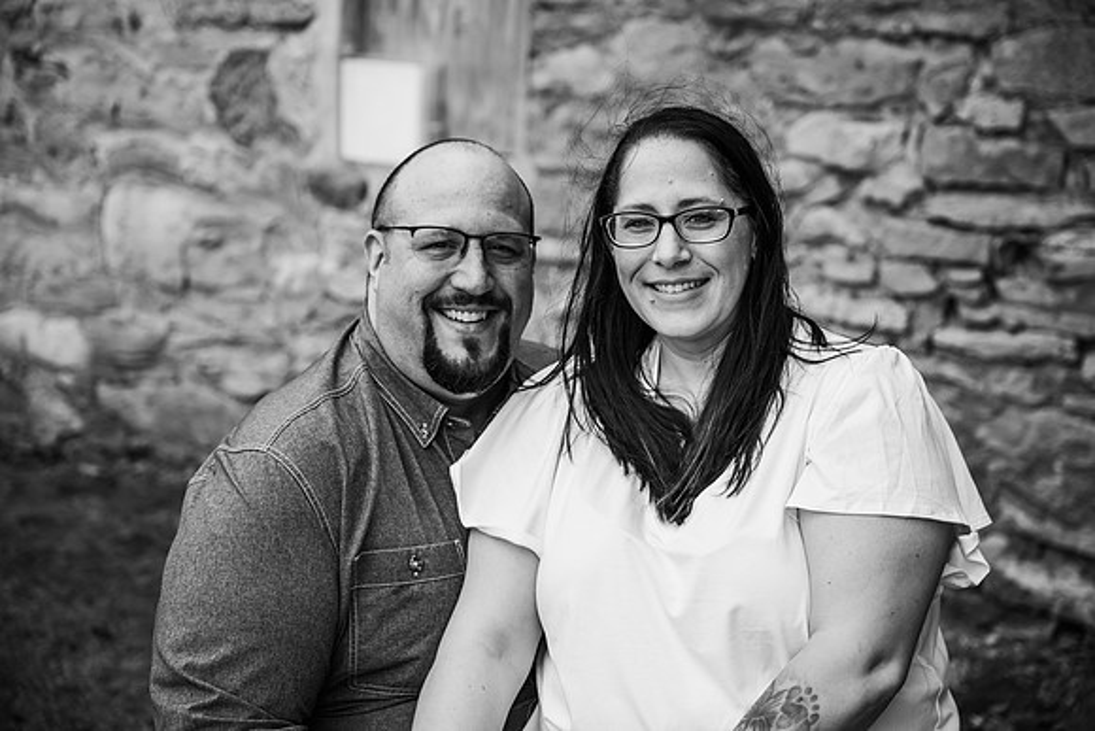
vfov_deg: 21.6
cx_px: 548
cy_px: 366
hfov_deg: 31.9
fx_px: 1917
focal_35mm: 63
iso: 320
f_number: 3.5
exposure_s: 1/400
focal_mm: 63
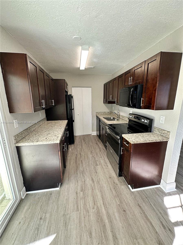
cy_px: 122
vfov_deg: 102.1
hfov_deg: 85.6
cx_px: 92
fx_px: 99
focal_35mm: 14
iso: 160
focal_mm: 2.22
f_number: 2.2
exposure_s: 1/120
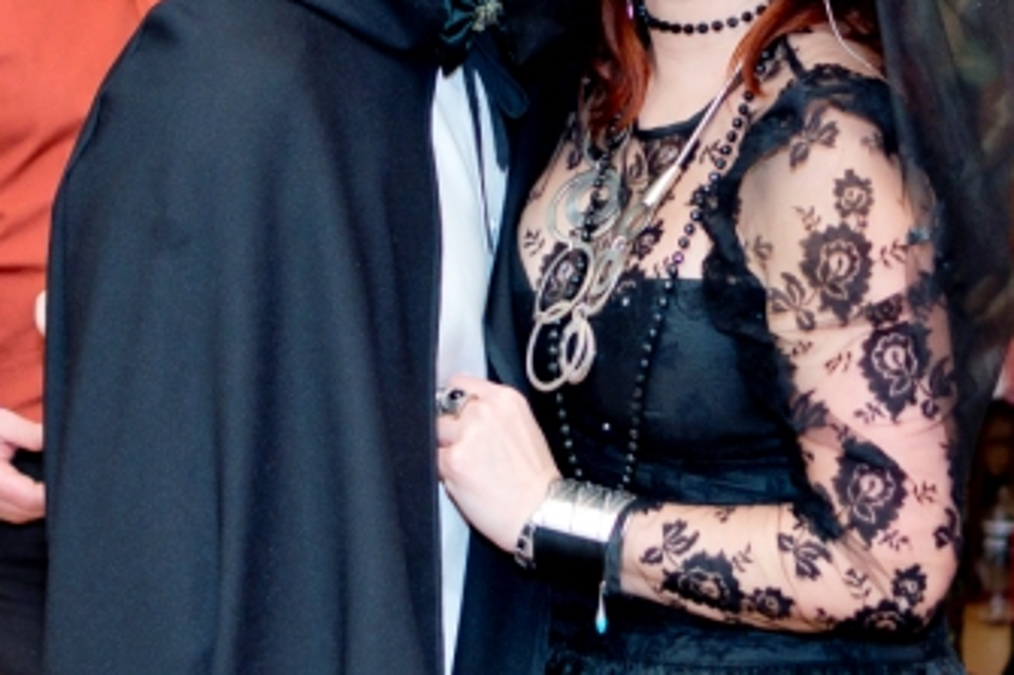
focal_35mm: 107
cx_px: 572
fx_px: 3012
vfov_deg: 12.8
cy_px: 425
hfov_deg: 19.1
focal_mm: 35
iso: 320
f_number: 2.8
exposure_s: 1/320
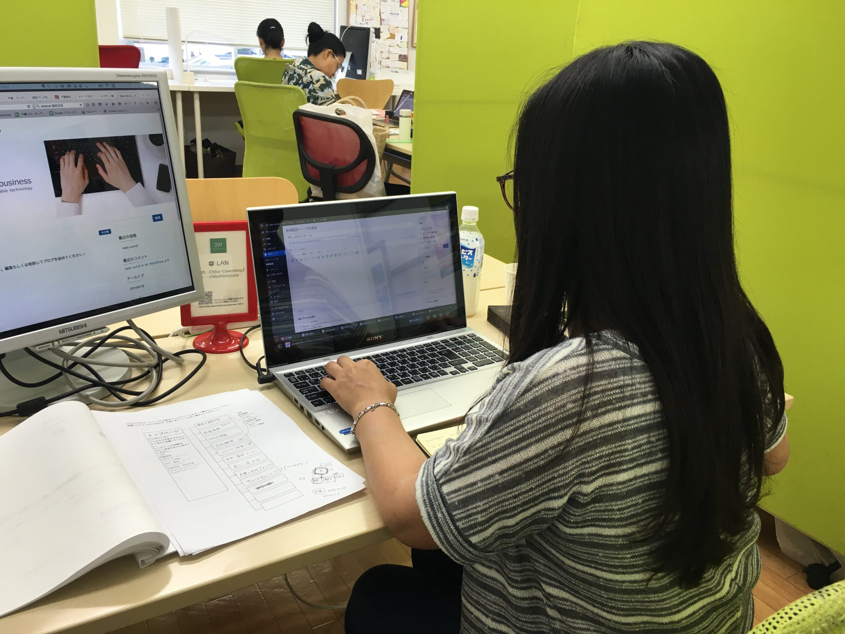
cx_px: 422
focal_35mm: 29
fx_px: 708
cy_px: 317
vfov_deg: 48.2
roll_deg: -2.6
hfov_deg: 61.7
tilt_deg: -20.9
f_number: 2.2
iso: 25
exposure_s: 1/30
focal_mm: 4.15
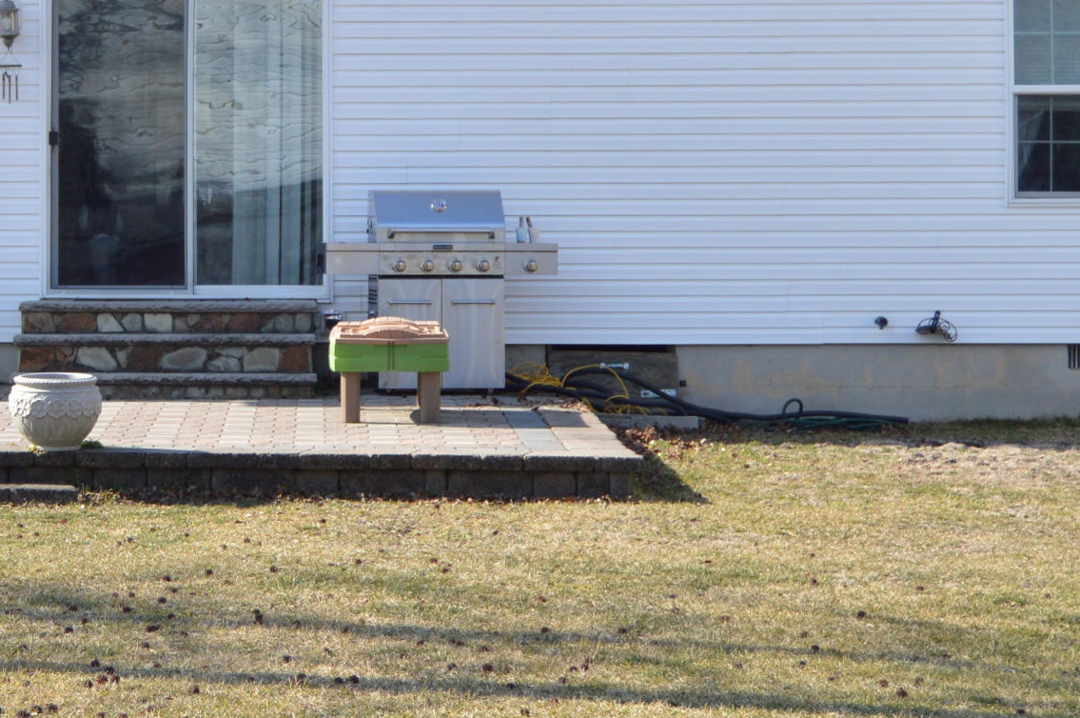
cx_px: 114
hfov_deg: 18.2
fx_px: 3326
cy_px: 152
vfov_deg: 12.3
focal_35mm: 111
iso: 200
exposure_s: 1/800
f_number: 4
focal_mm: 28
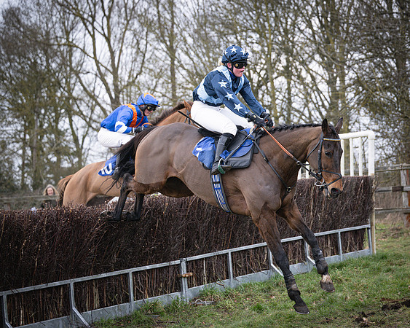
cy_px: 153
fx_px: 1155
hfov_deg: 20.1
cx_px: 241
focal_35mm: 95
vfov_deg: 16.2
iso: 400
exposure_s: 1/1600
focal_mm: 73
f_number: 2.8
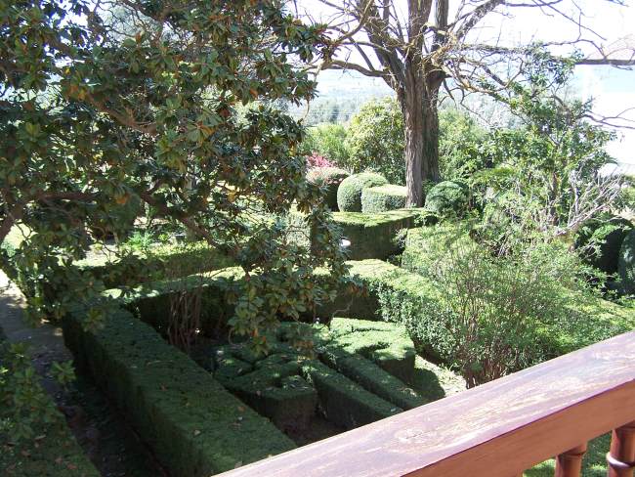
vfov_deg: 37.7
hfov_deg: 49.0
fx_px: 697
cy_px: 238
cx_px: 318
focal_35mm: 38
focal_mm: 6.3
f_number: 2.8
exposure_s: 1/180
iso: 80
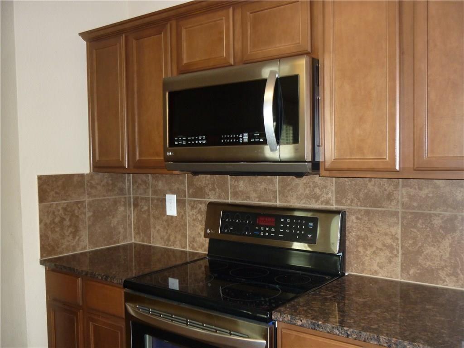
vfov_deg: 42.9
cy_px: 174
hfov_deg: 55.4
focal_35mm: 33
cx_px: 232
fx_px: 442
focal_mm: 5.5
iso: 250
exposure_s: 1/30
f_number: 2.8
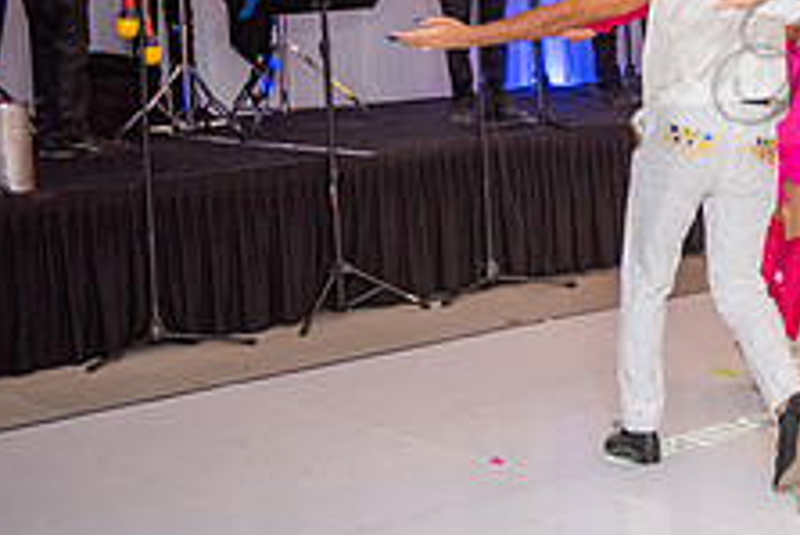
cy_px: 59
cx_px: 994
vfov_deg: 14.9
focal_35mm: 91
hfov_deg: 20.7
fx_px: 2023
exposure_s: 1/160
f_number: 2.8
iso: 1000
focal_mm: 35
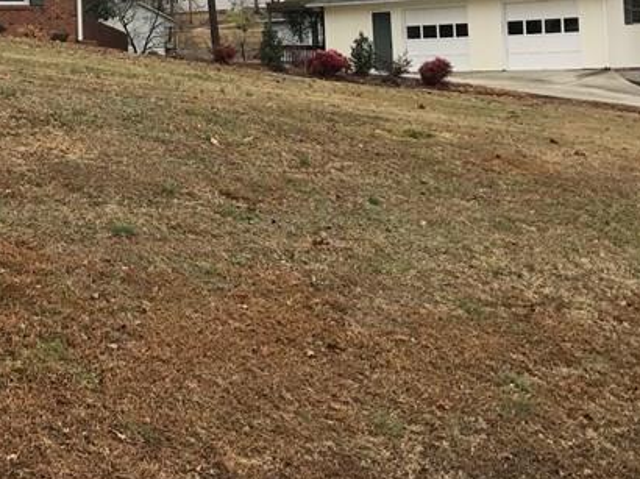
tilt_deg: +5.4
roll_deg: +1.8
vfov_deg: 20.2
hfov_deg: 27.0
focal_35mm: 70
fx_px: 1293
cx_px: 86
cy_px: -27
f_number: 1.8
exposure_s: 1/499
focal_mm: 3.99
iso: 20
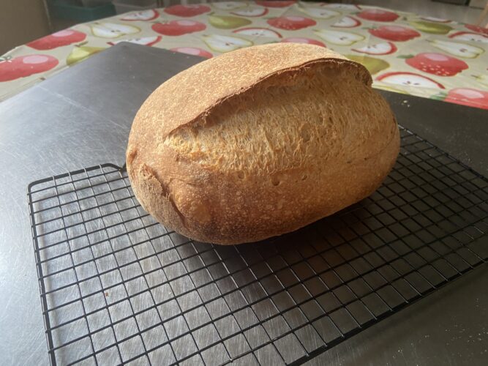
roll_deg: -3.9
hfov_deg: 67.3
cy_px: 183
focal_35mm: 26
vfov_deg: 53.0
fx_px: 366
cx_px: 244
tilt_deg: -38.9
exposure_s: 1/60
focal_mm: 4.25
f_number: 1.8
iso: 320
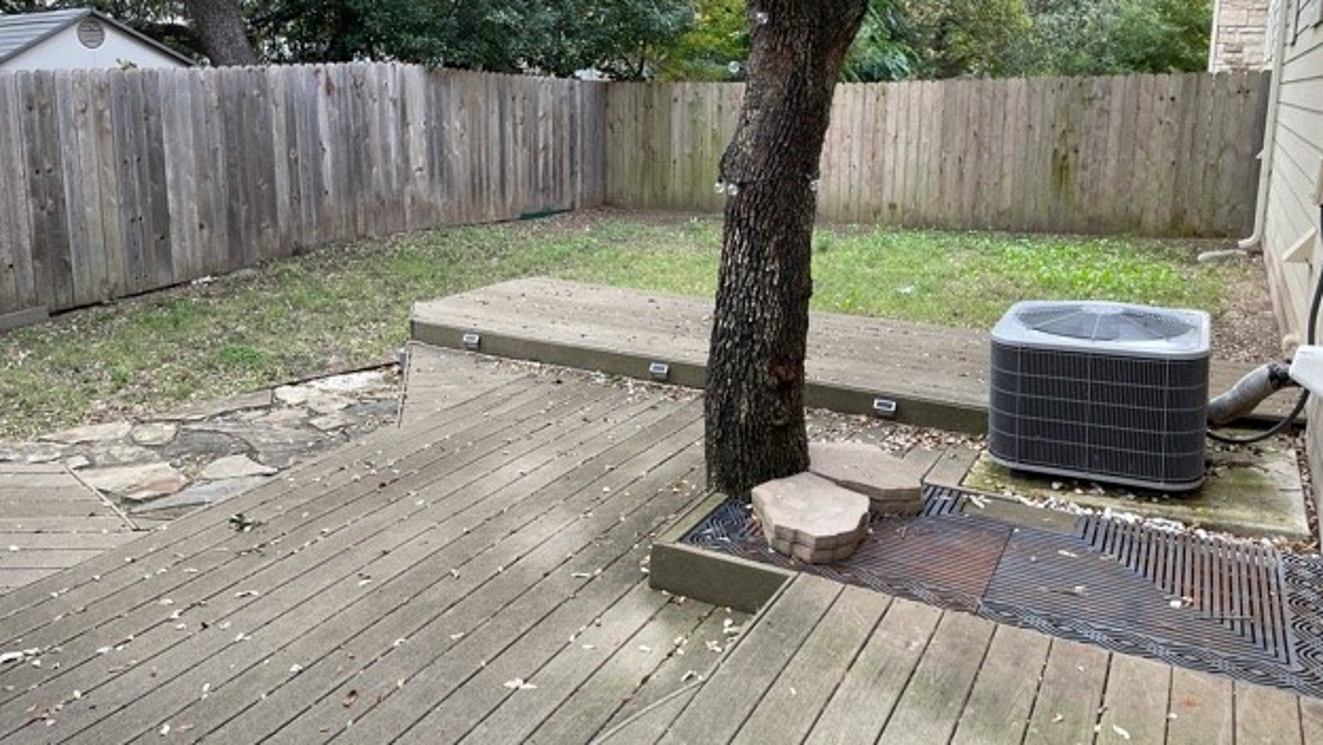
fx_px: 1018
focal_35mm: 29
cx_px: 675
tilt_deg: -8.3
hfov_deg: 66.0
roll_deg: -0.9
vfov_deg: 39.8
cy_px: 254
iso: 125
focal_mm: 5.1
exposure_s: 1/106
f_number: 1.6
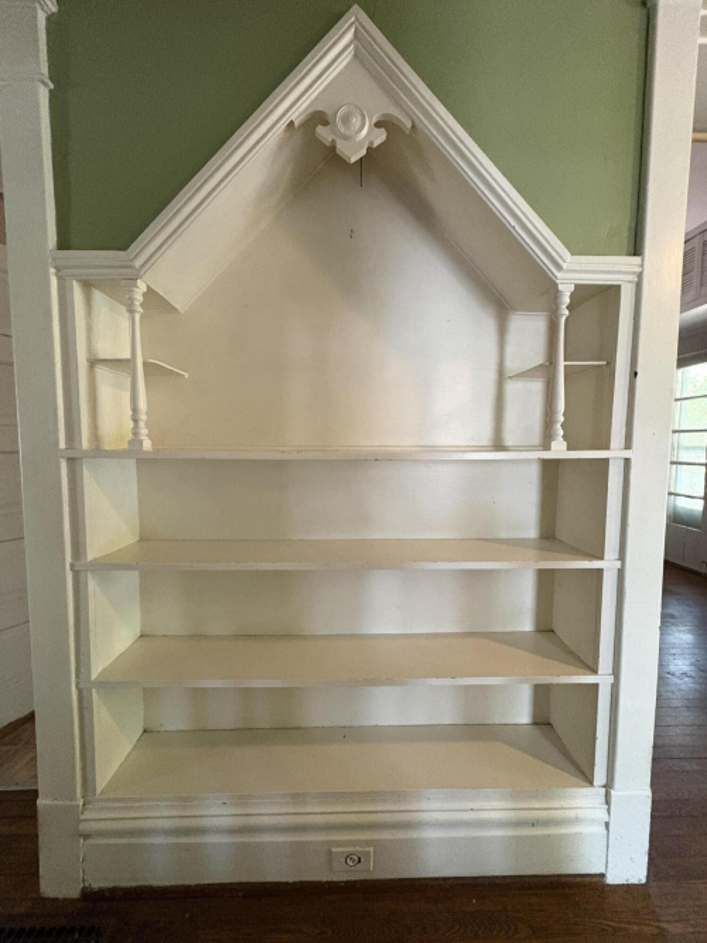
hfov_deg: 85.7
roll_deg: -0.8
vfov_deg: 102.1
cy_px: 472
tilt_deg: -4.5
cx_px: 354
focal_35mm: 14
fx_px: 381
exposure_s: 1/60
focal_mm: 2.22
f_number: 2.2
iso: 640
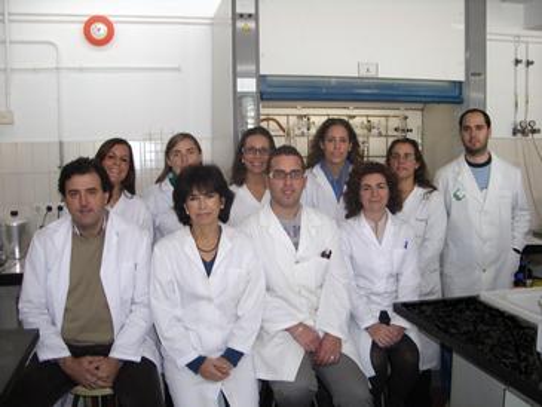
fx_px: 548
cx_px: 271
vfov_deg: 40.7
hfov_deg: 52.6
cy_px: 204
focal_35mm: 35
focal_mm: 5.8
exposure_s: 1/80
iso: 100
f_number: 2.6
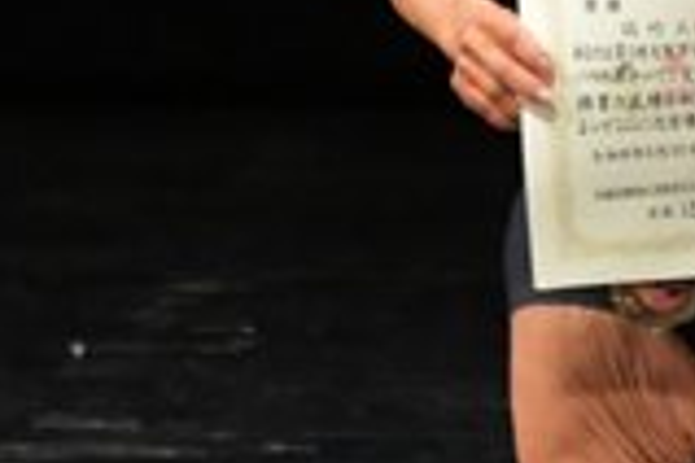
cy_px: 92
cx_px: 531
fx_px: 35230
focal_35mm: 1825
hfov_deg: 1.1
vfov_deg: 0.8
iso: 3200
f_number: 5.6
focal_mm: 250
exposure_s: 1/400
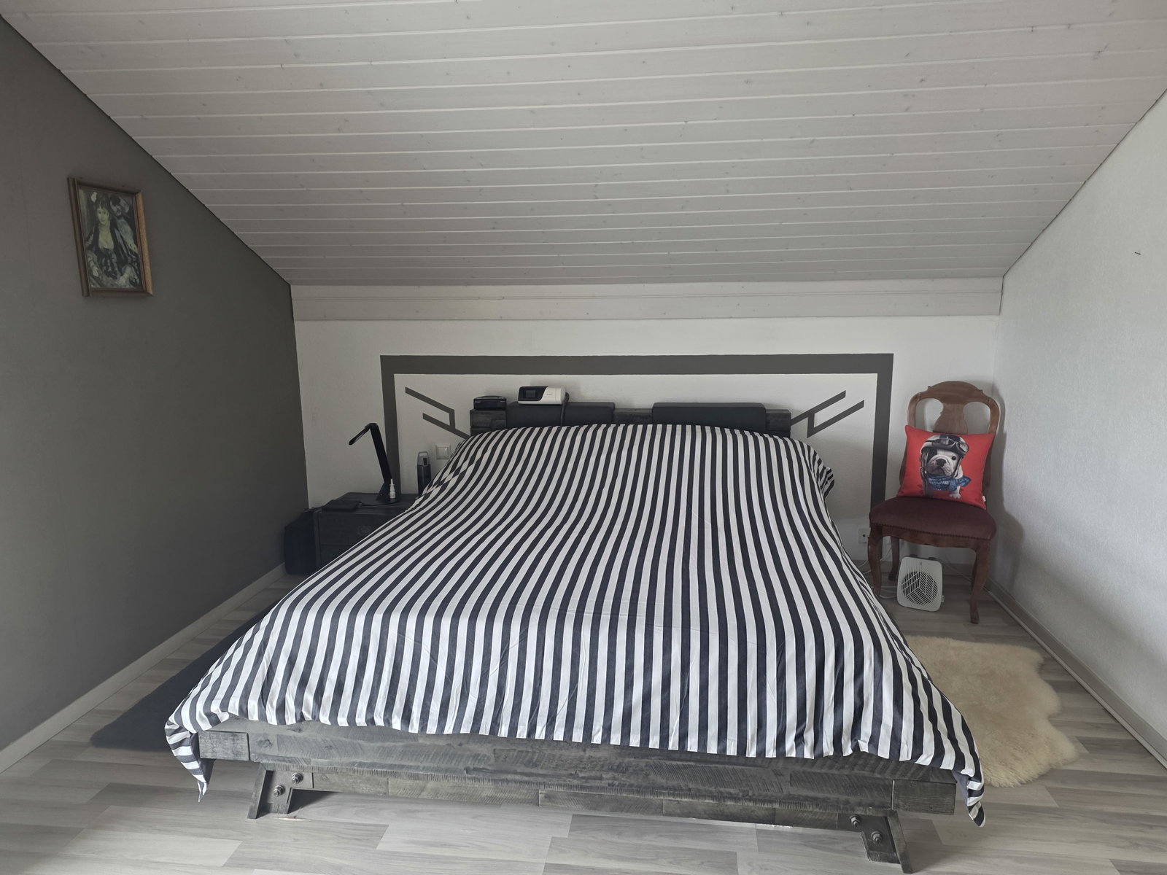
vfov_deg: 58.9
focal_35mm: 23
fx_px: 775
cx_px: 584
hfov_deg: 73.9
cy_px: 438
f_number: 1.7
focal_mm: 6.3
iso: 200
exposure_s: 1/100
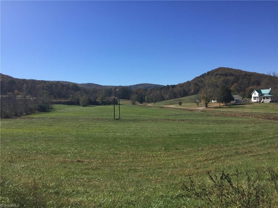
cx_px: 139
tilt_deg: +0.1
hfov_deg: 61.7
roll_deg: +0.0
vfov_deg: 48.2
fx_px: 233
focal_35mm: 29
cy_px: 104
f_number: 2.2
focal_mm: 4.15
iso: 32
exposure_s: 1/1980
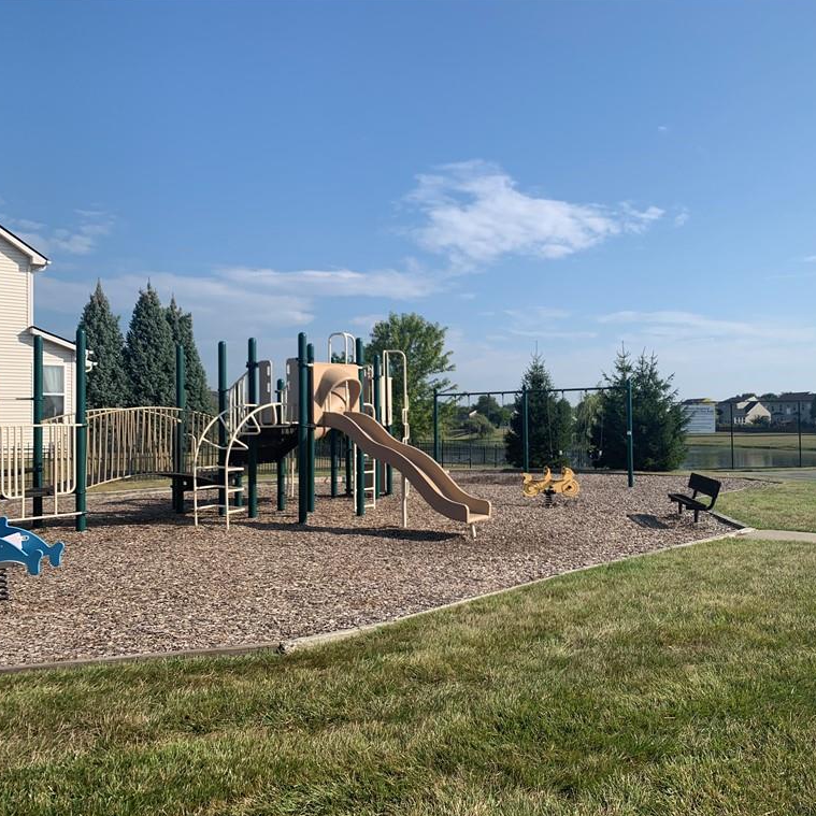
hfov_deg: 51.9
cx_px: 520
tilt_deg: +3.0
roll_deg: -0.2
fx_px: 827
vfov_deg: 52.5
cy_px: 406
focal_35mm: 31
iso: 25
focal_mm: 4.25
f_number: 1.8
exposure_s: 1/2681
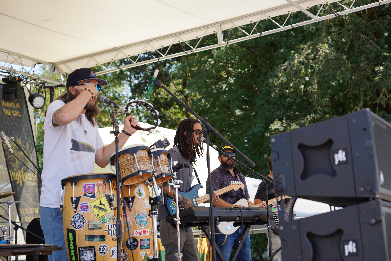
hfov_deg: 27.3
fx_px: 804
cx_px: 196
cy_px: 130
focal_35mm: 74
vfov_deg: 18.4
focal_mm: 74
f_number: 5
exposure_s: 1/200
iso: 100
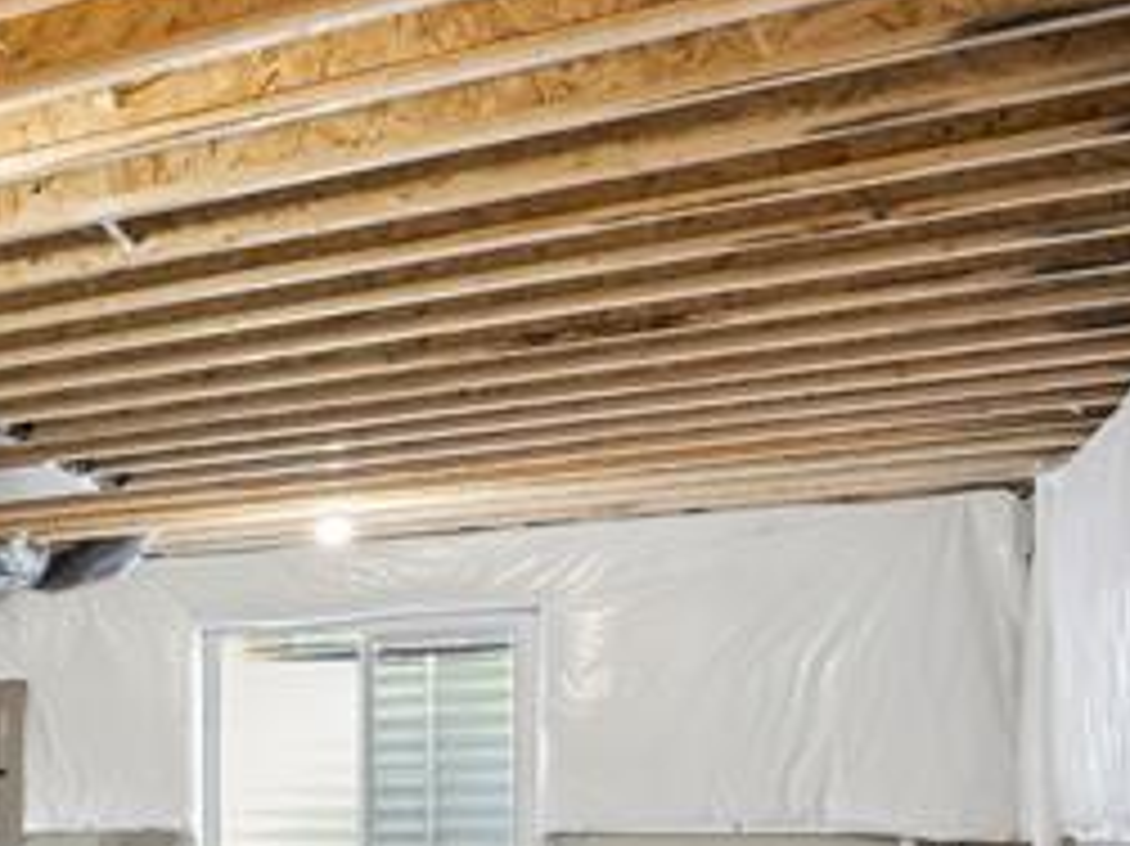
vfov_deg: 25.3
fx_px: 1795
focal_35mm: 55
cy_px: 830
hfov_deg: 21.0
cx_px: -981
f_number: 9
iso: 64
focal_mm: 14
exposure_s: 13
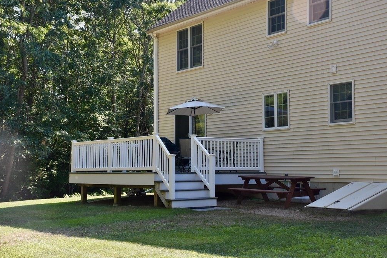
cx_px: 194
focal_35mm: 58
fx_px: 624
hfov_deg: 34.5
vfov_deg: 23.4
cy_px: 129
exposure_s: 1/500
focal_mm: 38
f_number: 8
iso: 800
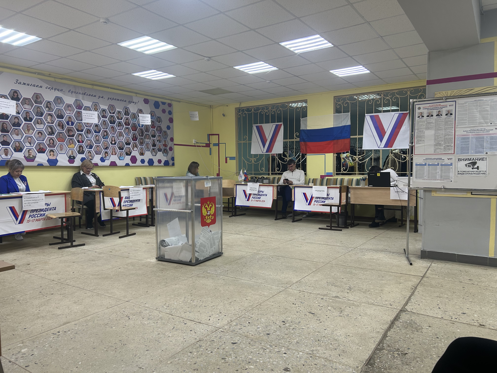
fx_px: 373
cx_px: 248
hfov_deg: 67.3
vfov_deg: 53.1
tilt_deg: -3.5
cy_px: 186
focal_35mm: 26
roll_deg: +0.2
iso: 100
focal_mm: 5.7
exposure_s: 1/100
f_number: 1.5
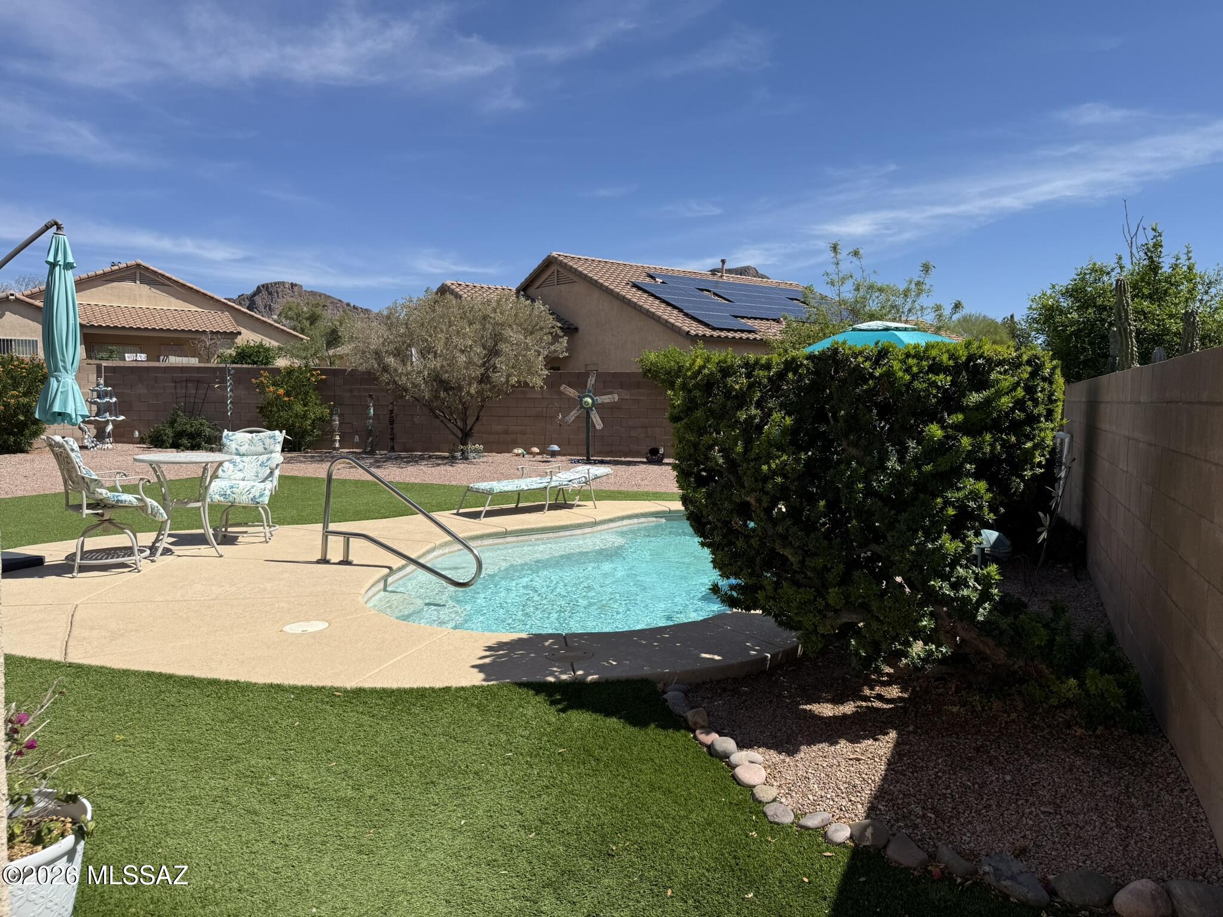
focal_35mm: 24
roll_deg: -1.1
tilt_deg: -3.7
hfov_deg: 71.6
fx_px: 848
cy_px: 458
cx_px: 612
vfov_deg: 56.8
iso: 80
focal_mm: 6.76
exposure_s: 1/6173
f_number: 1.78
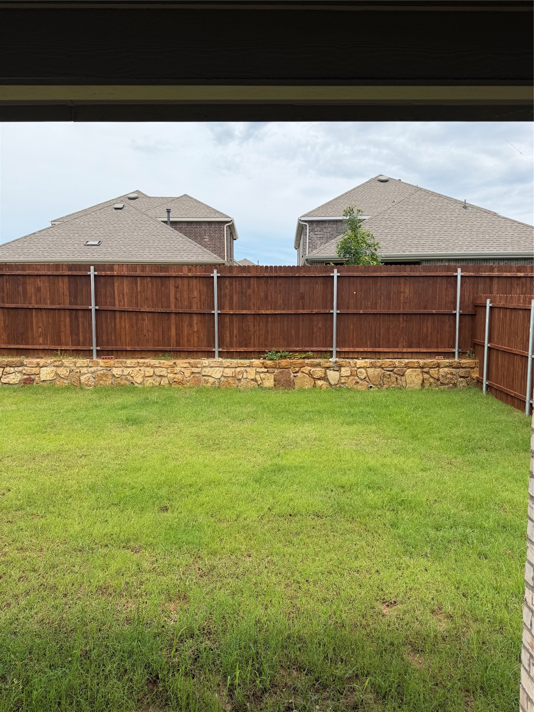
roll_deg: +0.2
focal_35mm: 24
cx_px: 267
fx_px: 494
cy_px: 356
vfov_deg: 71.6
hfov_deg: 56.8
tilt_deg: -3.0
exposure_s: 1/3953
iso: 80
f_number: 1.78
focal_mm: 6.76
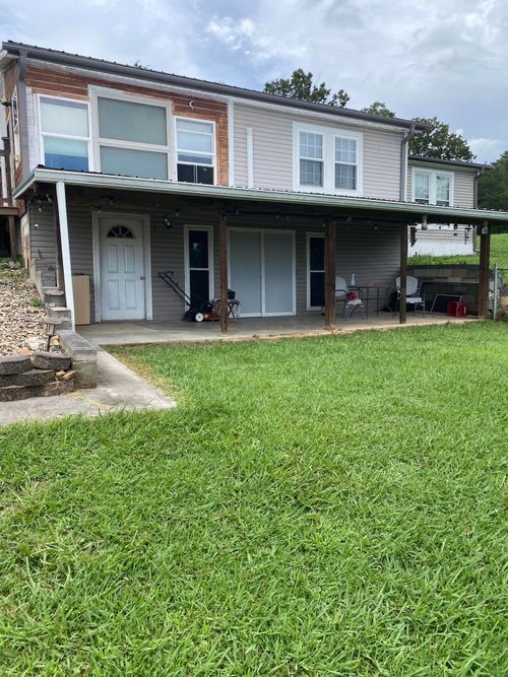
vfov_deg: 67.3
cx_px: 254
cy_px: 338
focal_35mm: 26
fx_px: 509
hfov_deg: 53.0
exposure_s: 1/1838
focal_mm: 4.25
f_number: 1.8
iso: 32
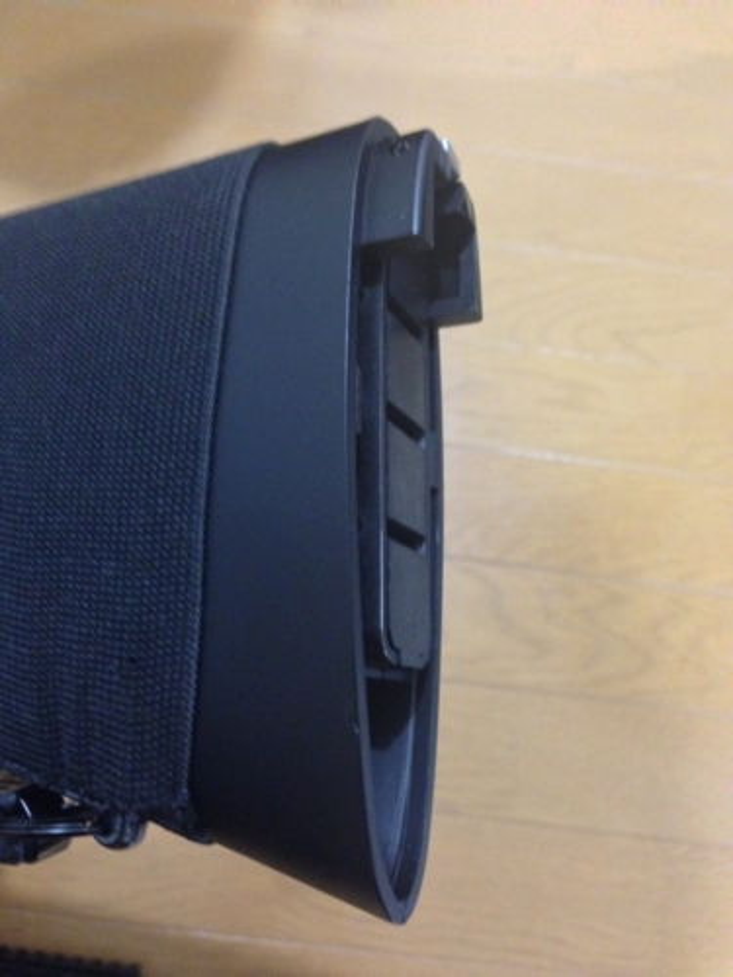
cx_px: 366
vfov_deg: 55.4
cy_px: 488
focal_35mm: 33
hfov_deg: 42.9
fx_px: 932
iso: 640
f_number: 2.4
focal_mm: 4.12
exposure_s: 1/15
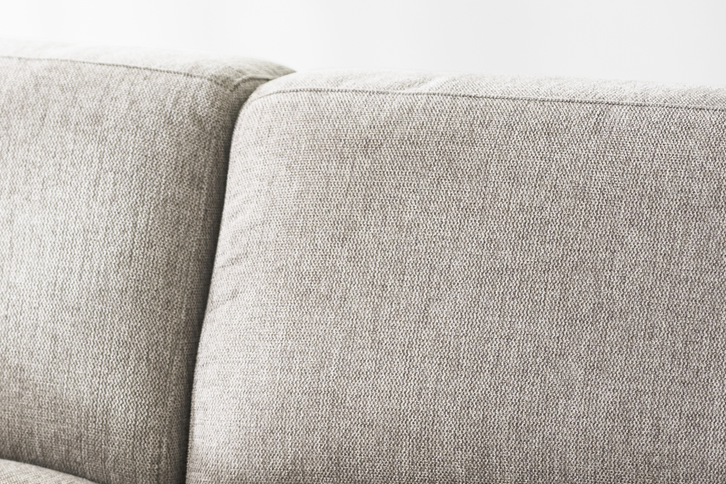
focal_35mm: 279
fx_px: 5626
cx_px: -302
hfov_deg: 7.3
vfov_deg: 4.9
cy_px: 510
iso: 160
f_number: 1.8
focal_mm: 85
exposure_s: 1/50
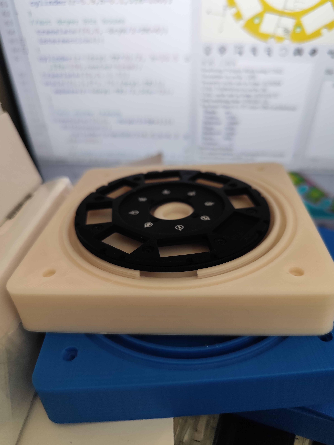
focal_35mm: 24
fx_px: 309
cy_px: 217
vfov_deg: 71.6
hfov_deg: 56.8
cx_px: 170
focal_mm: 6.14
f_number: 1.65
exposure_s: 1/60
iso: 250
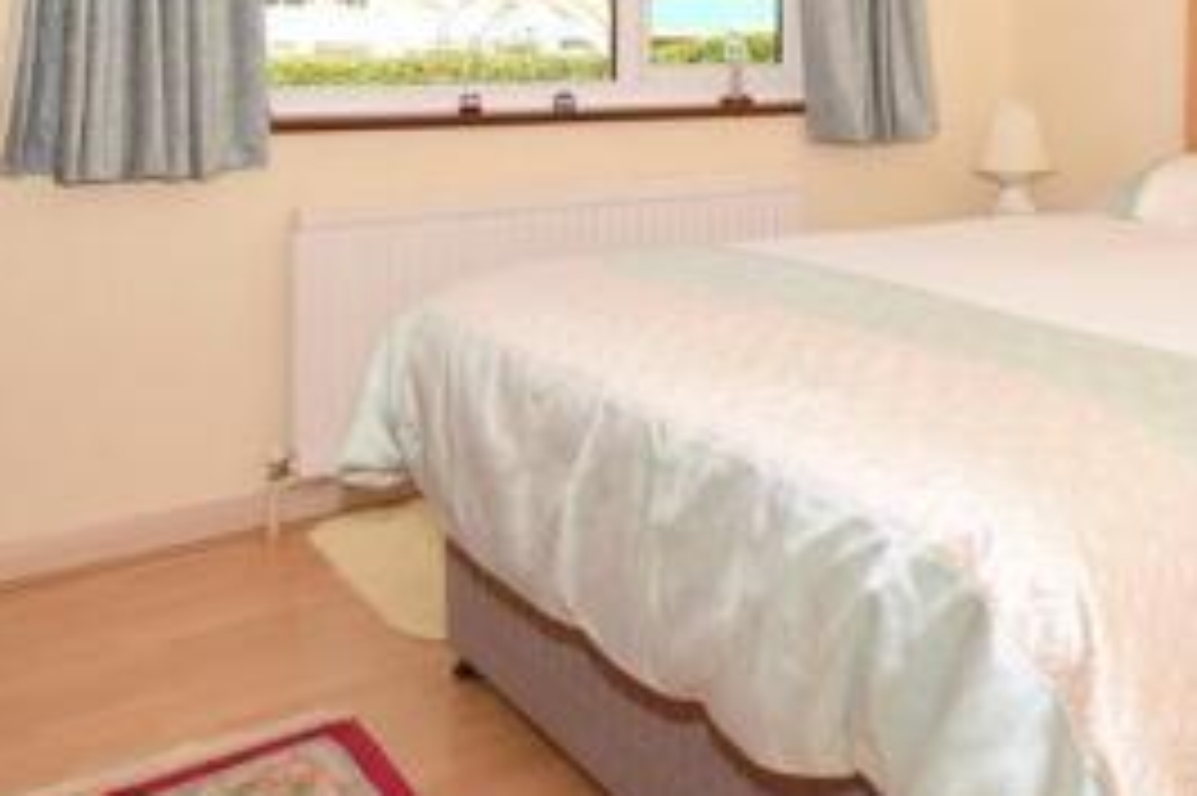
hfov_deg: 47.6
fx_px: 1229
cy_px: 38
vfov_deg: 33.4
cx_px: 1035
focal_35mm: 37
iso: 400
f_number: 11
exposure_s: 1/200
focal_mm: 10
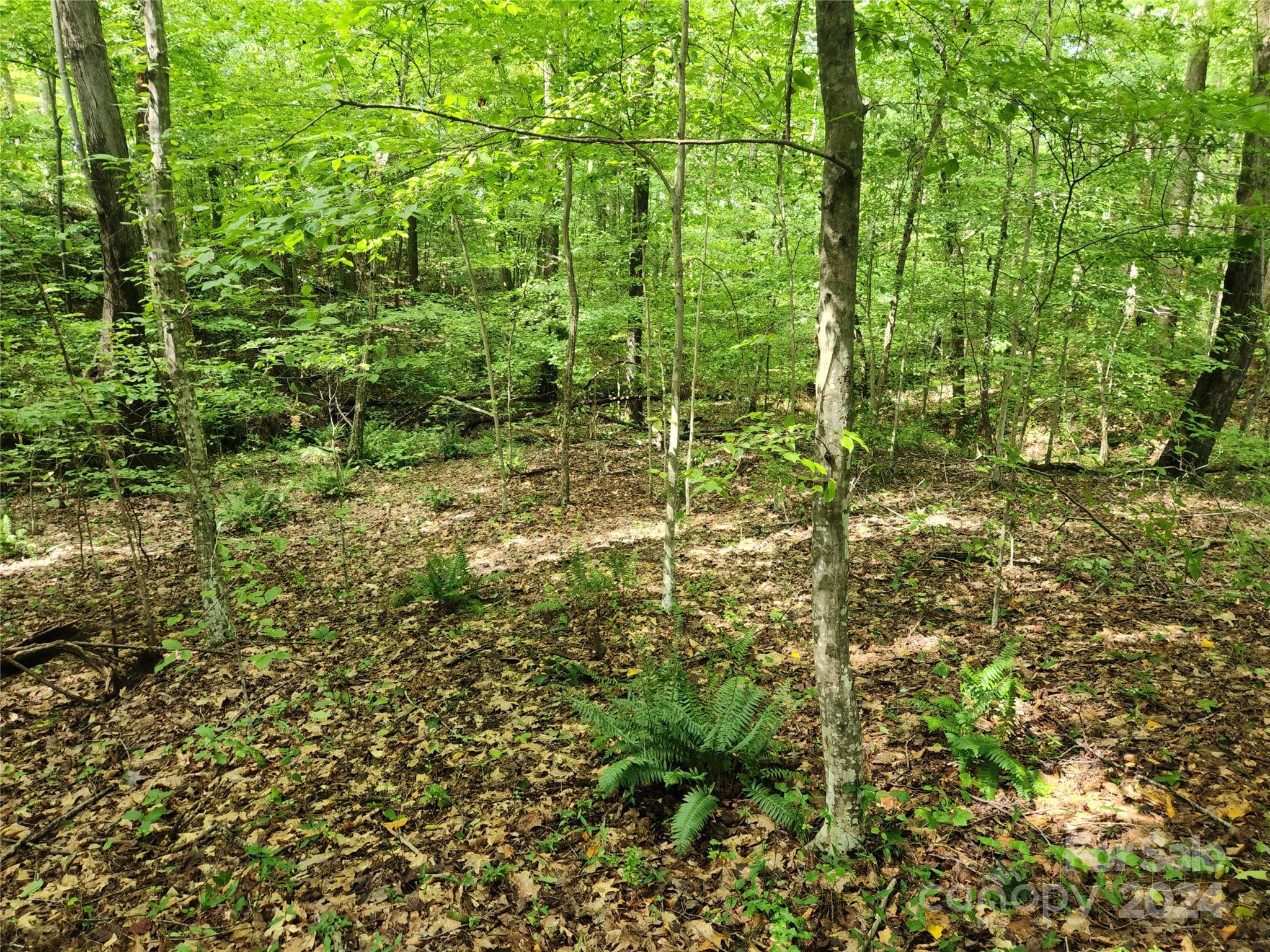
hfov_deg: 73.9
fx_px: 844
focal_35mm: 23
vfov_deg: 58.9
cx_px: 635
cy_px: 476
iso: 200
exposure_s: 1/120
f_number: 1.8
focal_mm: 5.4
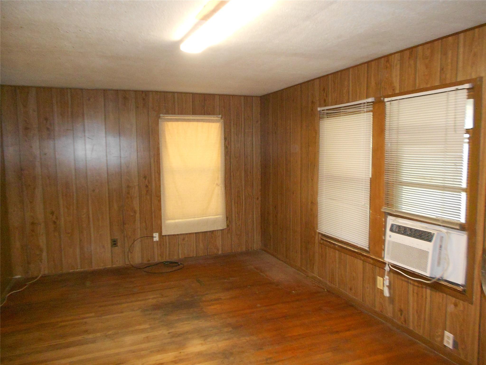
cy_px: 182
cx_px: 243
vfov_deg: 53.1
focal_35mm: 26
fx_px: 365
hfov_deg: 67.3
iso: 500
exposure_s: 1/25
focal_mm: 4.6
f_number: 3.2
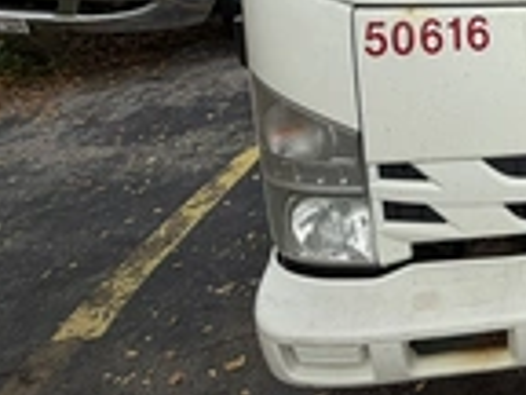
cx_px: 650
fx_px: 593
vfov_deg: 33.1
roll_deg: -0.2
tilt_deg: -13.0
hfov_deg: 35.8
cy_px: -18
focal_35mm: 39
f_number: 2.2
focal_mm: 2.22
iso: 40
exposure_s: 1/717
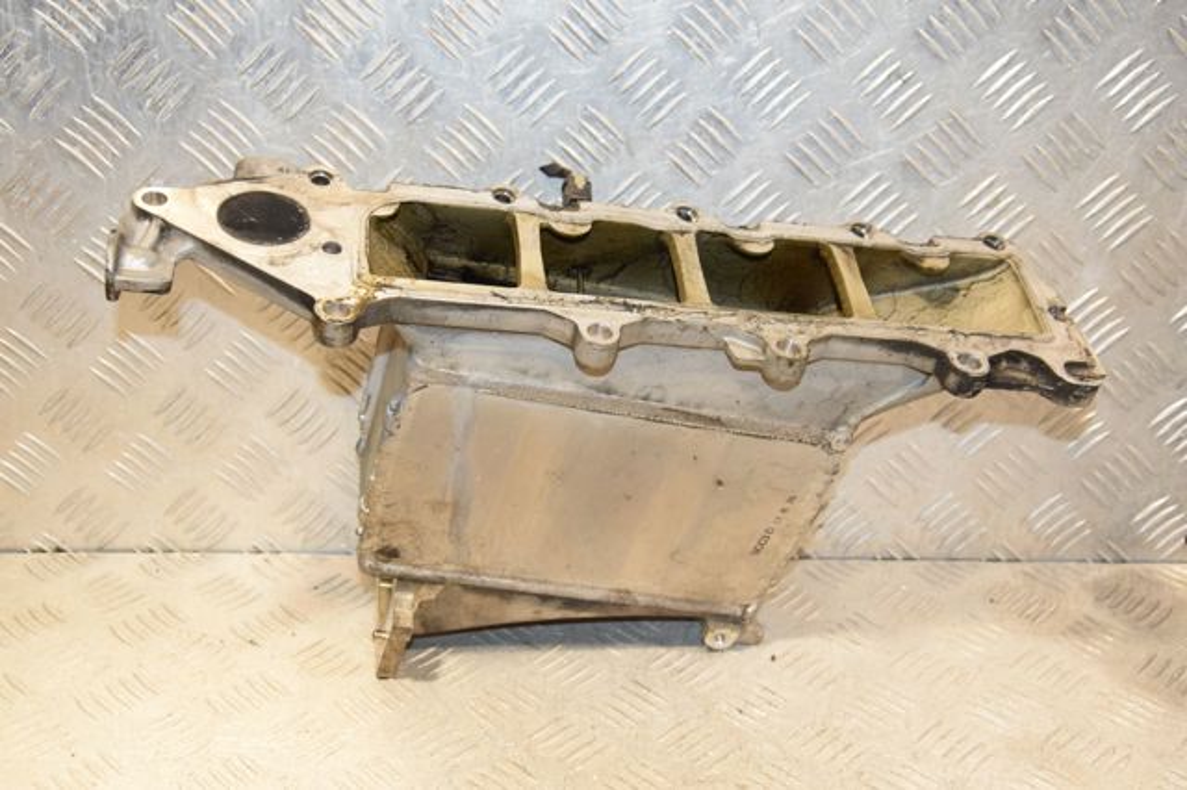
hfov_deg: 41.1
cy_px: 395
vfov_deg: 28.0
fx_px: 1582
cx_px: 594
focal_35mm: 48
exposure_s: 1/200
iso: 1600
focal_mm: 32
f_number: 5.6
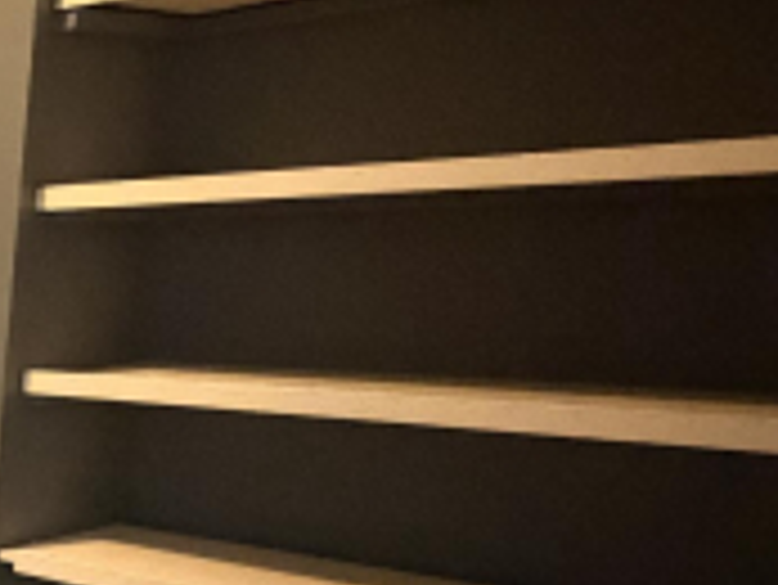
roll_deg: +2.0
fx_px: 1215
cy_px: 513
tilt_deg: -11.3
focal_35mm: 54
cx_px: -645
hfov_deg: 21.5
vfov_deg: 26.3
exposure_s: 1/40
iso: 1250
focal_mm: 2.22
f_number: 2.2
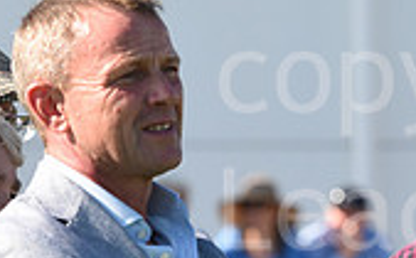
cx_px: 542
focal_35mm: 701
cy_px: 232
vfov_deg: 1.9
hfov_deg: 3.0
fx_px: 7934
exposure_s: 1/800
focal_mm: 200
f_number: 6.3
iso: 400
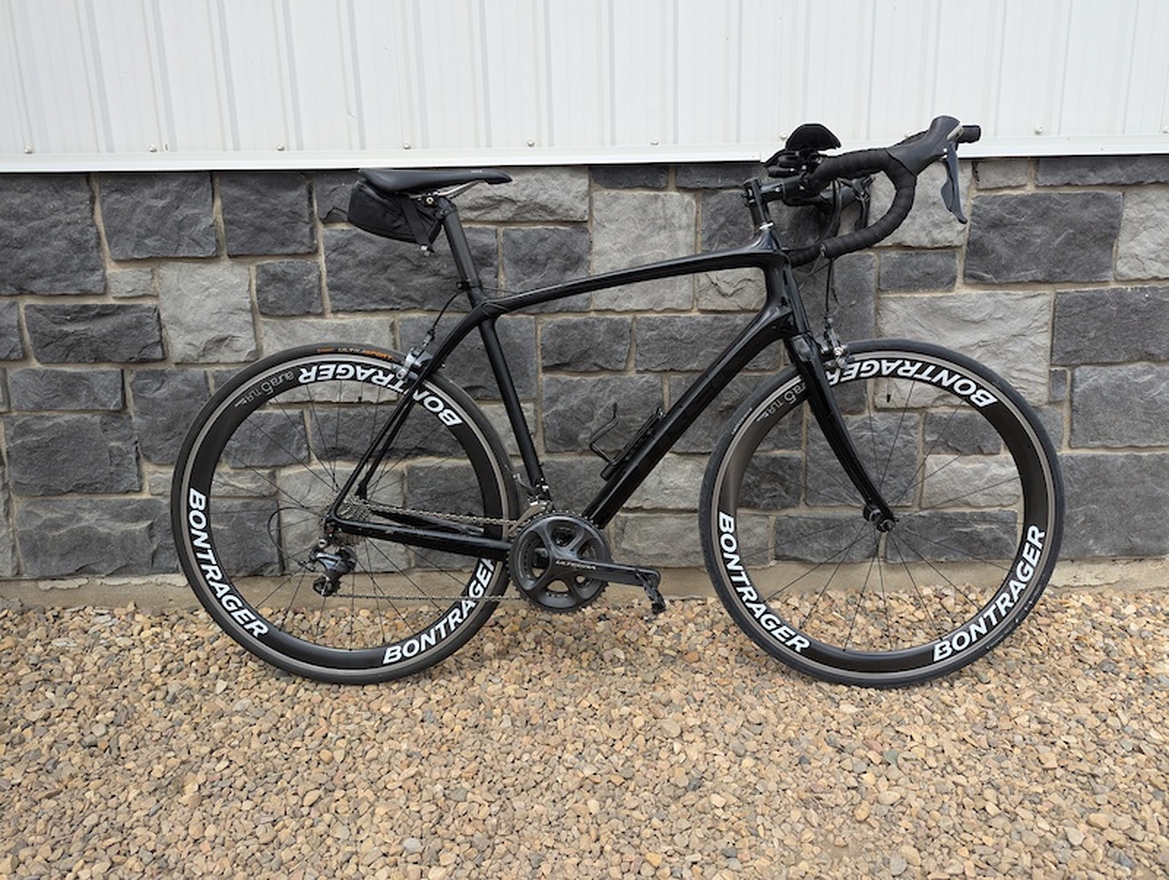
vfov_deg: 56.9
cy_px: 440
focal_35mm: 24
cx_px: 584
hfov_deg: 71.5
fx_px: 811
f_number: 1.85
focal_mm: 6.81
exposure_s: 1/1088
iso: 48
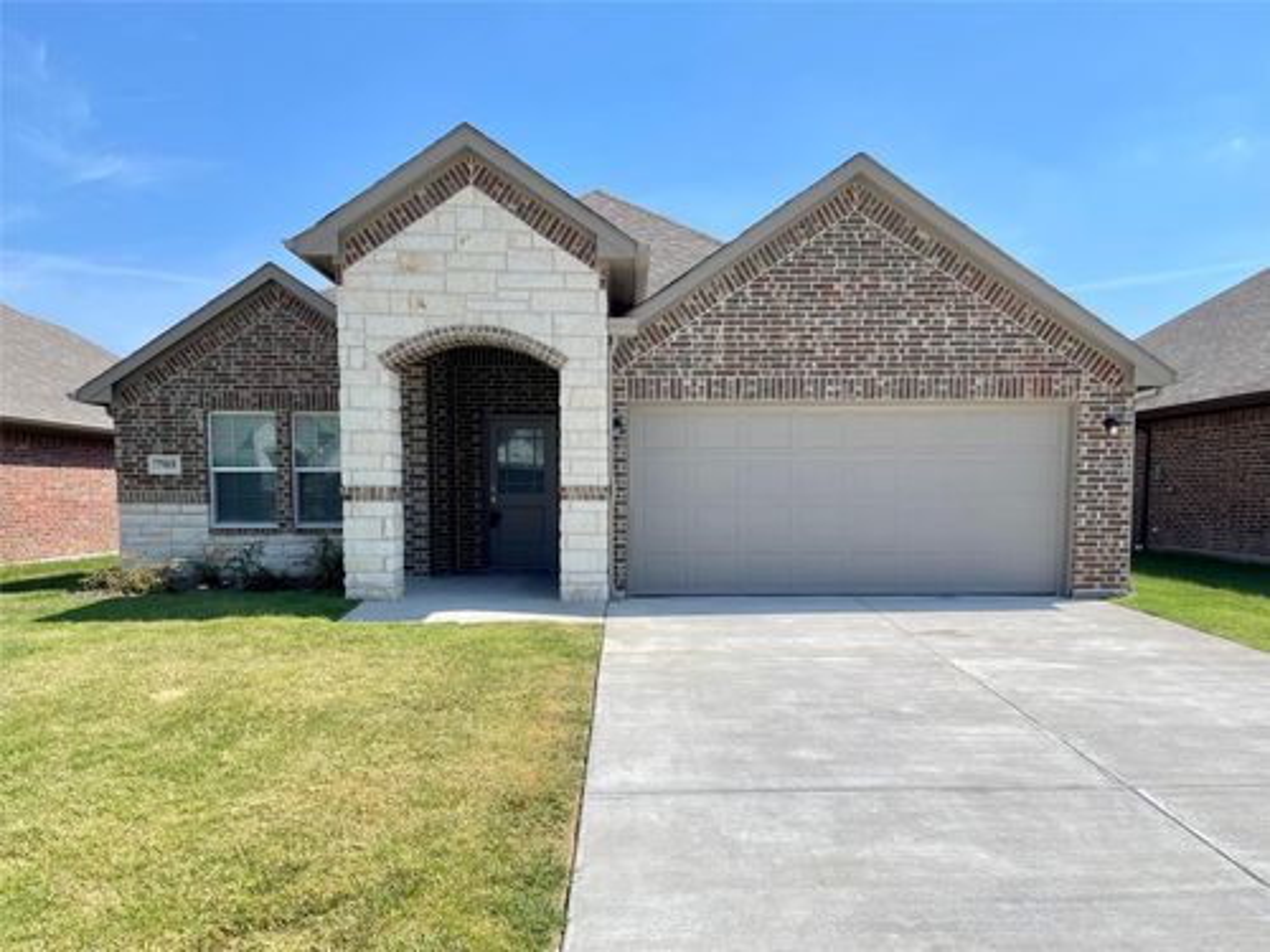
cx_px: 635
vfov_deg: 53.1
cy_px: 476
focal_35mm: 26
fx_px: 954
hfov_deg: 67.3
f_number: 1.6
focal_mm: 5.1
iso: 32
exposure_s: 1/2786
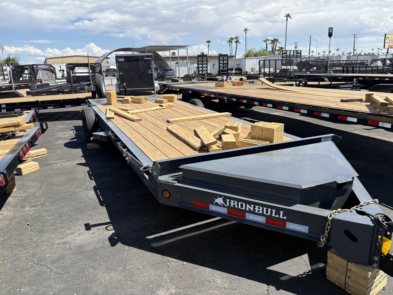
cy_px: 148
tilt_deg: -13.1
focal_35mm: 26
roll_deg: +2.7
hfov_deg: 67.3
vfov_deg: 53.1
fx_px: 295
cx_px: 196
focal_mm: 5.96
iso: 50
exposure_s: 1/2639
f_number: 1.6
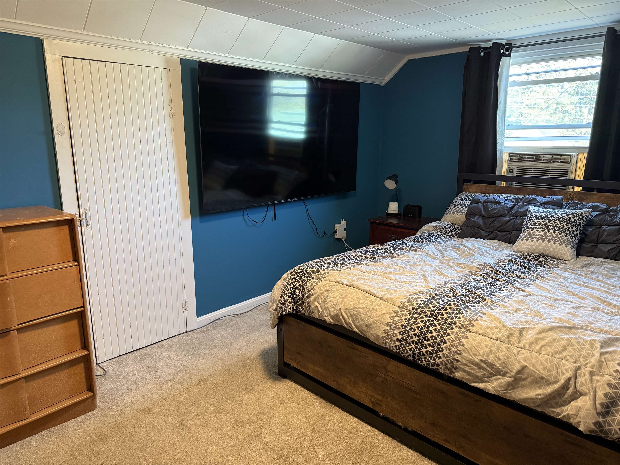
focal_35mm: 24
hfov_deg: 71.6
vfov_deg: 56.8
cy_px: 232
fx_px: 430
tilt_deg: -11.2
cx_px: 310
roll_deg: -0.3
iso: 320
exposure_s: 1/60
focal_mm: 6.76
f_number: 1.78
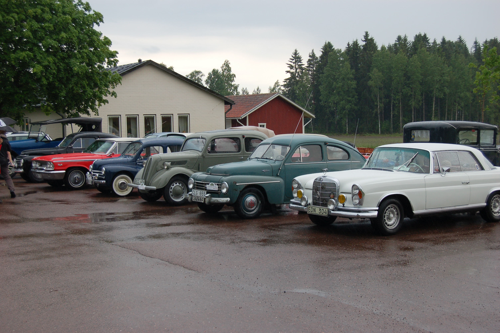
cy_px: 166
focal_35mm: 52
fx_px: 729
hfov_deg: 37.9
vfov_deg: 25.7
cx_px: 250
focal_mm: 35
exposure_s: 1/125
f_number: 5.6
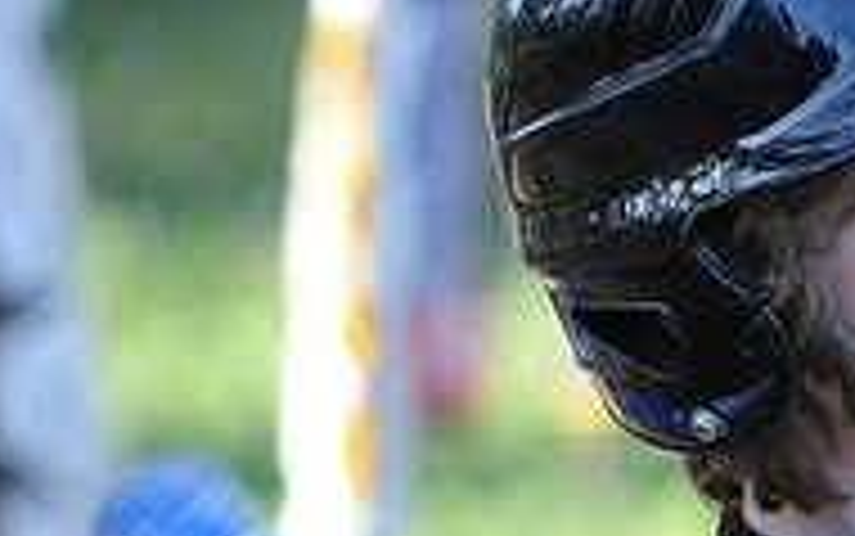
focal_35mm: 1395
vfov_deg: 0.9
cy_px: 790
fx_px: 32525
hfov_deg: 1.5
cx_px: 1210
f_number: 4
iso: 800
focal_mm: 300
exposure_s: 1/500
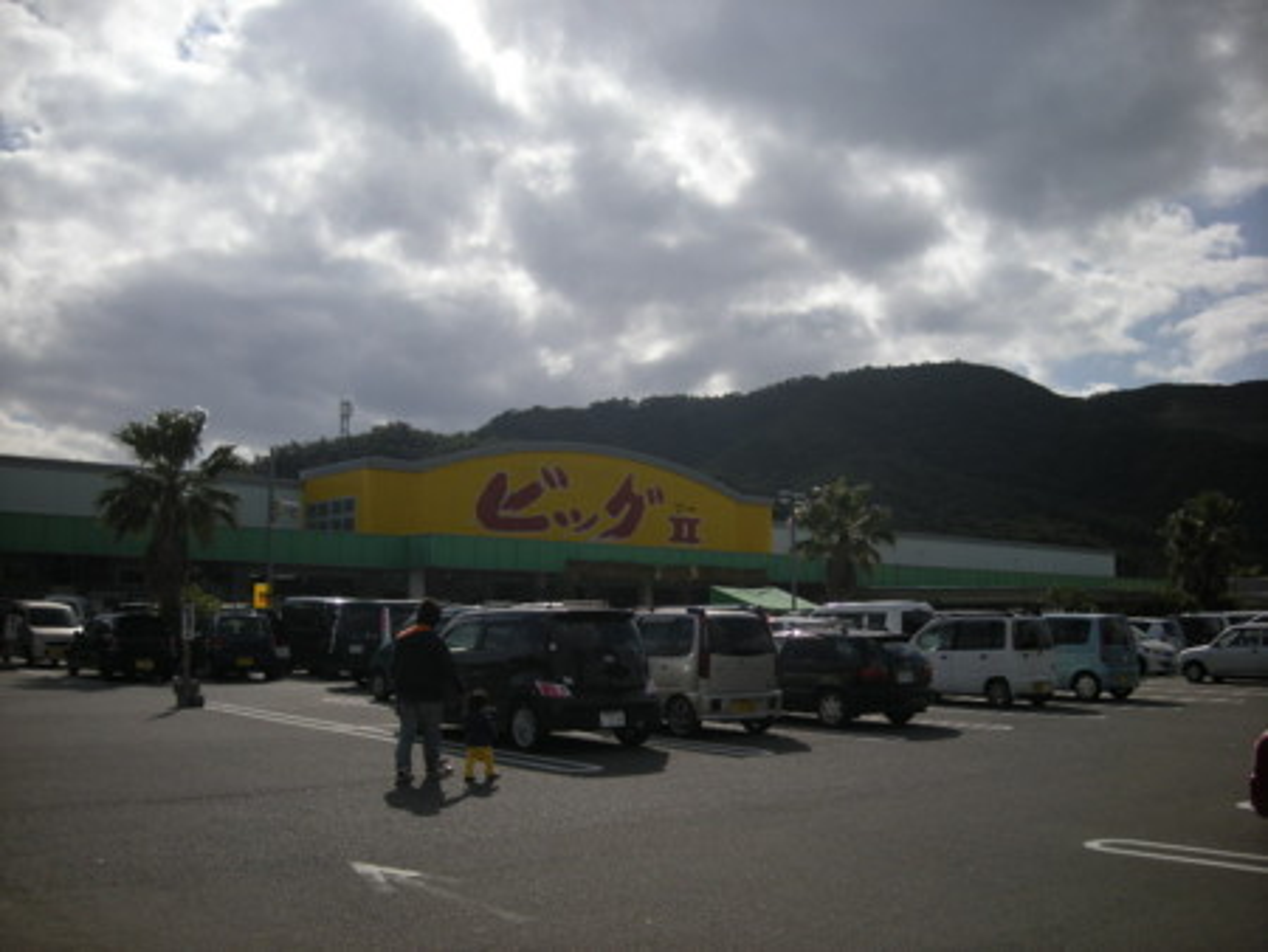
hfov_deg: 52.6
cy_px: 476
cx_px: 634
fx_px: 1283
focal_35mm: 35
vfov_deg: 40.7
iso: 64
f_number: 5.7
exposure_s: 1/728
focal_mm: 5.7
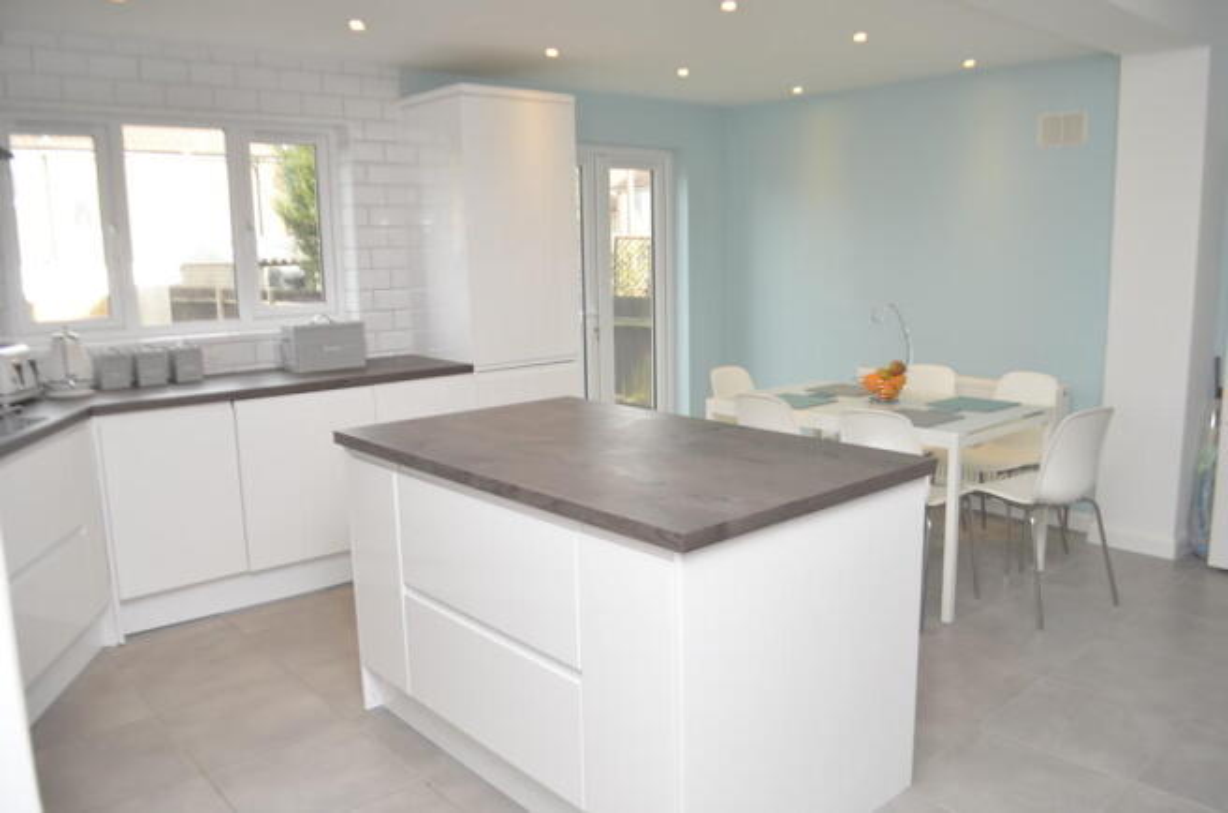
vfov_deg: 47.7
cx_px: 614
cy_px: 406
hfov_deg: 67.5
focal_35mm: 27
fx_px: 919
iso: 200
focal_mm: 18
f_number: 4
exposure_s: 1/60
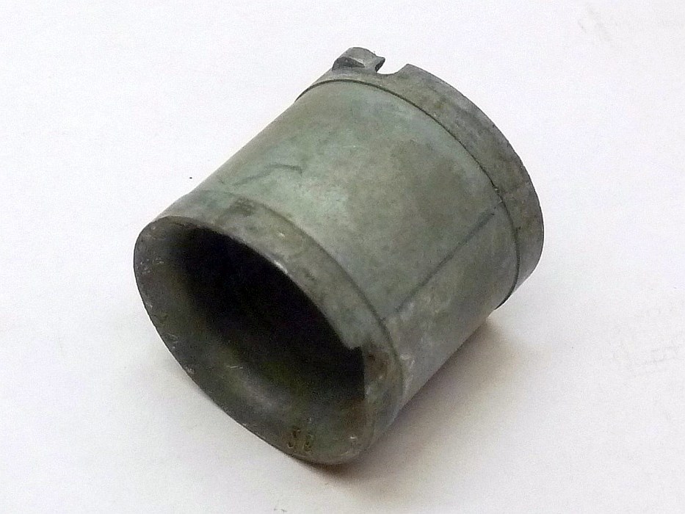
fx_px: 574
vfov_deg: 48.2
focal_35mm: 29
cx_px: 342
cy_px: 257
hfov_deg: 61.7
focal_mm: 4.7
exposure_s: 1/30
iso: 250
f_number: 3.4
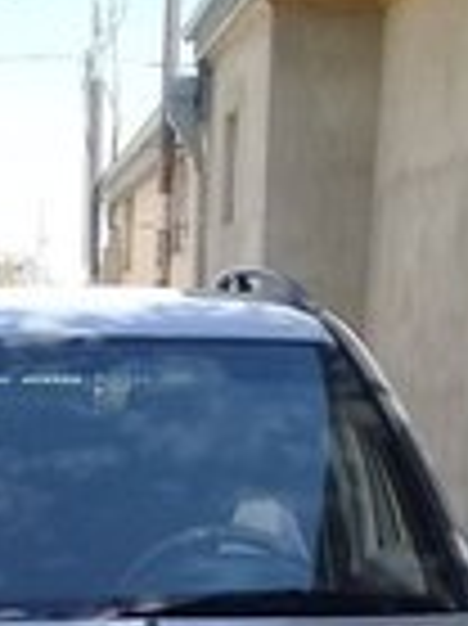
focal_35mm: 111
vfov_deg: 15.5
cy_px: 1099
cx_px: 63
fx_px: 2004
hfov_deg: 13.2
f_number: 2.2
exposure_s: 1/561
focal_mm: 3.3
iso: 50
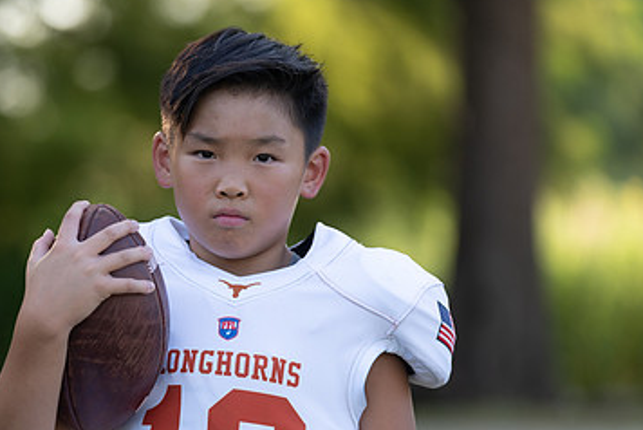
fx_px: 4397
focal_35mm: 246
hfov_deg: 8.4
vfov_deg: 5.6
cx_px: 217
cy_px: 294
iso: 160
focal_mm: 151
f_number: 2.8
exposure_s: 1/400
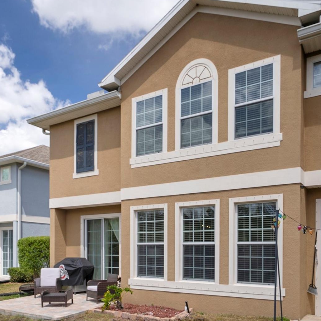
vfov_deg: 55.6
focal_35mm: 29
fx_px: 304
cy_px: 162
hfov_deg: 55.6
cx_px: 149
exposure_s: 1/200
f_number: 9
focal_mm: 22
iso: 320
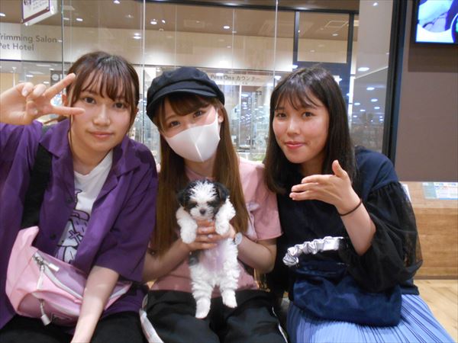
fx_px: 344
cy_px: 172
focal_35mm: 26
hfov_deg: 67.3
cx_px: 229
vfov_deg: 53.1
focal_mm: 4.6
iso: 400
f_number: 3.2
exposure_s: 1/25
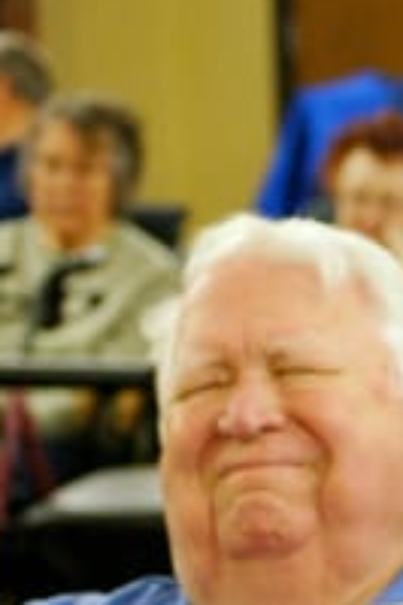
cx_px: 582
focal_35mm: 249
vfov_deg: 8.2
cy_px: 743
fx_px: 4180
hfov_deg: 5.5
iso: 1600
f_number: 4
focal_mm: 55
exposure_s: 1/60
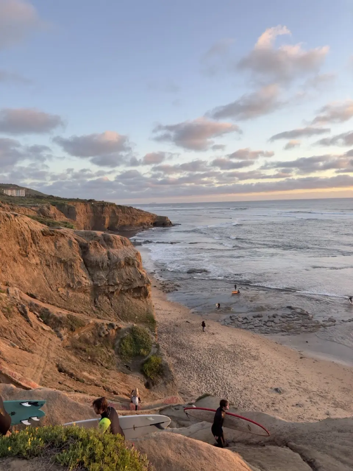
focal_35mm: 24
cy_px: 236
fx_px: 326
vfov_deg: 71.6
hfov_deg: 56.8
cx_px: 176
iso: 80
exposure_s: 1/596
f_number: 1.78
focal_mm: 6.86
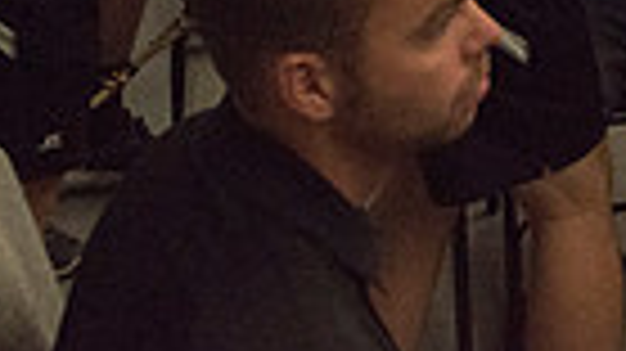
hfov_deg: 15.9
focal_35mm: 118
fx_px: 1958
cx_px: 1063
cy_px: -461
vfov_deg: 9.3
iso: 2500
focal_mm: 27
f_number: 5
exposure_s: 1/1000
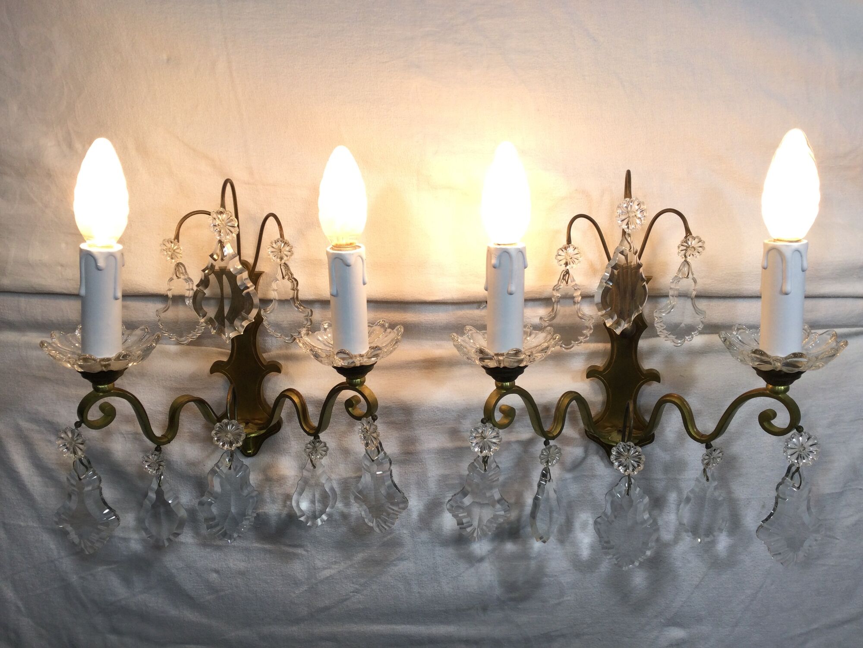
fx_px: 773
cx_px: 432
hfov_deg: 58.4
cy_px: 324
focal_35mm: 31
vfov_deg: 45.4
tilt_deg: -8.6
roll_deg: +0.0
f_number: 2.4
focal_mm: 3.3
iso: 32
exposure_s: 1/100
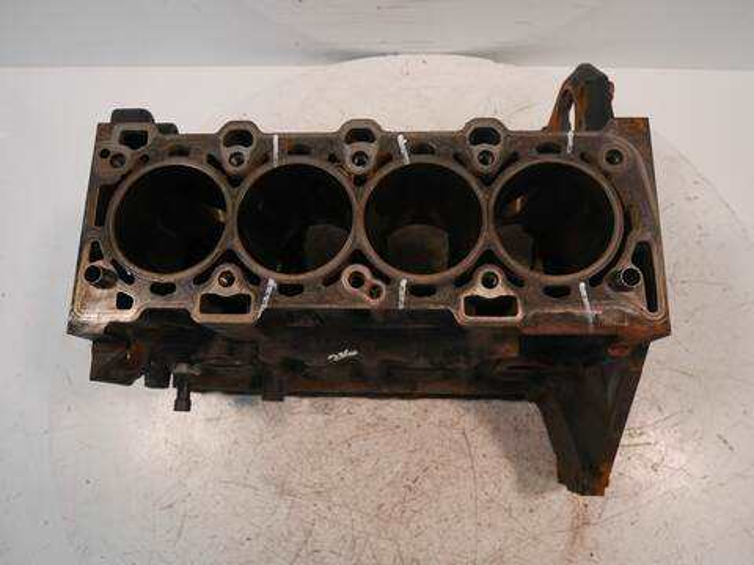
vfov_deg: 53.1
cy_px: 282
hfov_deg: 67.3
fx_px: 566
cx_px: 377
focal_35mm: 26
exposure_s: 1/60
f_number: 3.6
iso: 250
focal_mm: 13
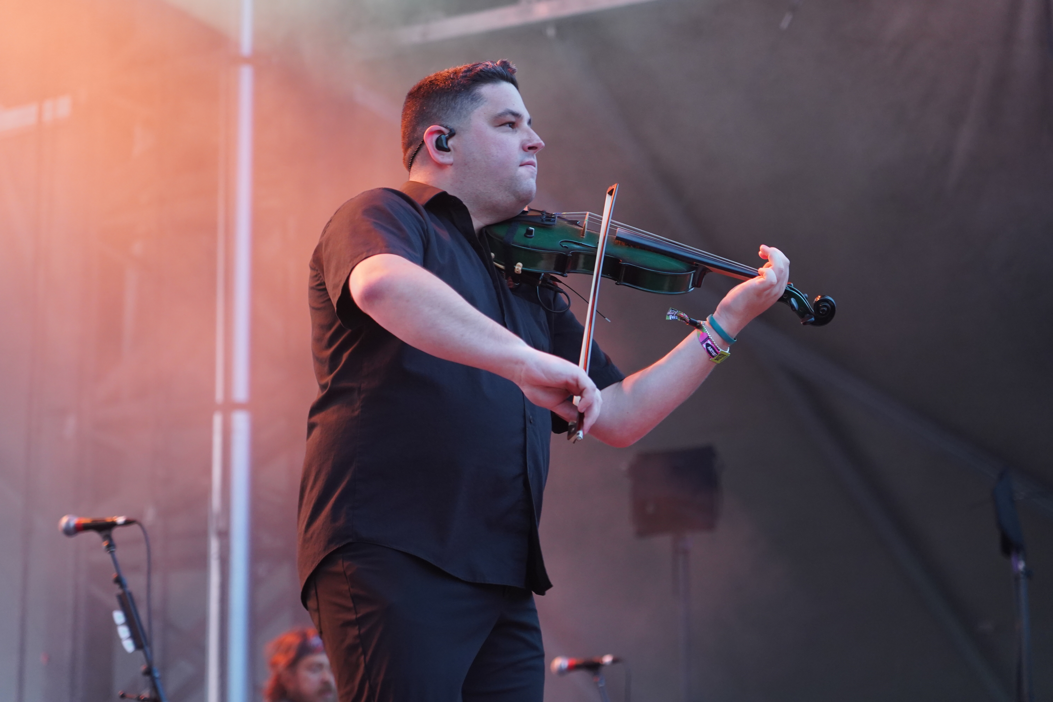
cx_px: 526
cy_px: 351
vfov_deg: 13.0
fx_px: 3071
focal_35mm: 105
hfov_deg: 19.5
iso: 2500
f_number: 4
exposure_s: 1/160
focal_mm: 105
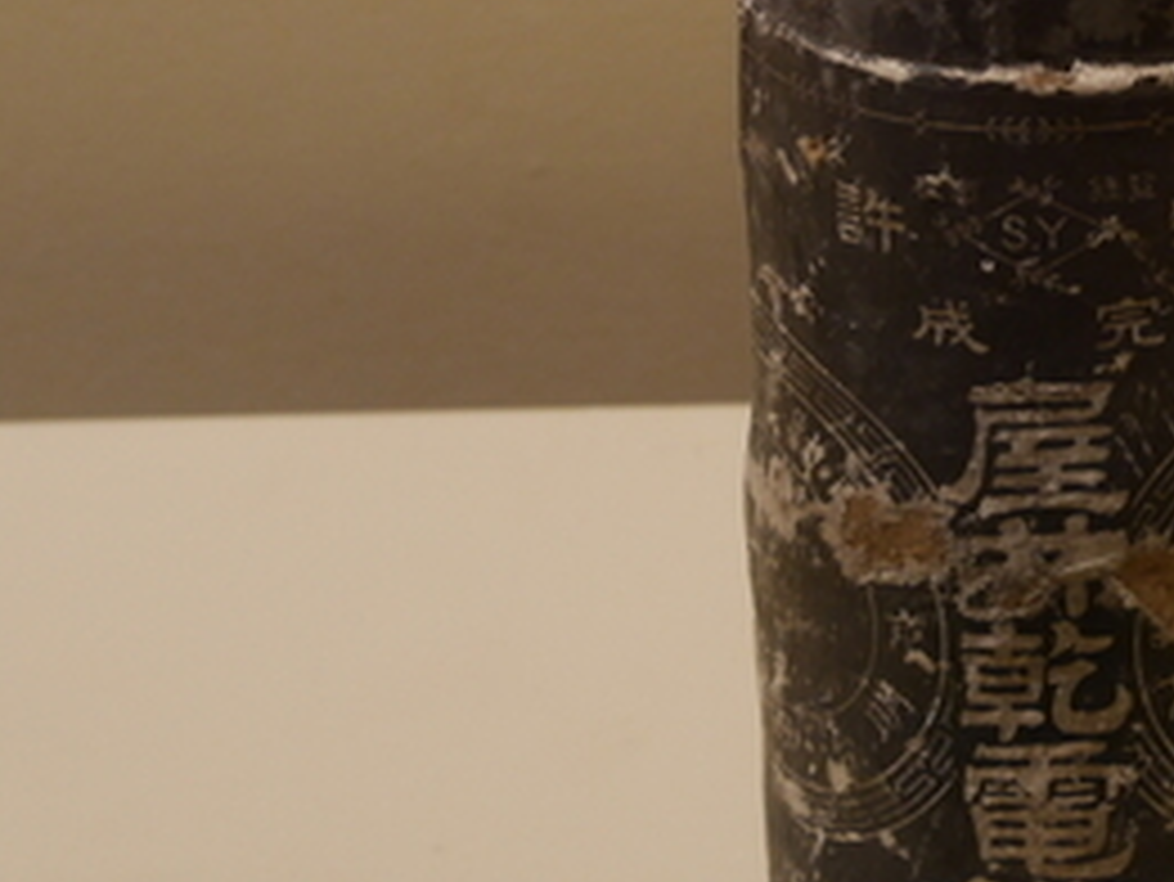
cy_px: 263
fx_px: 4207
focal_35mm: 124
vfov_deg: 11.9
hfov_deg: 15.6
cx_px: 1111
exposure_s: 1/15
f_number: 5.3
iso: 800
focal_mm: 27
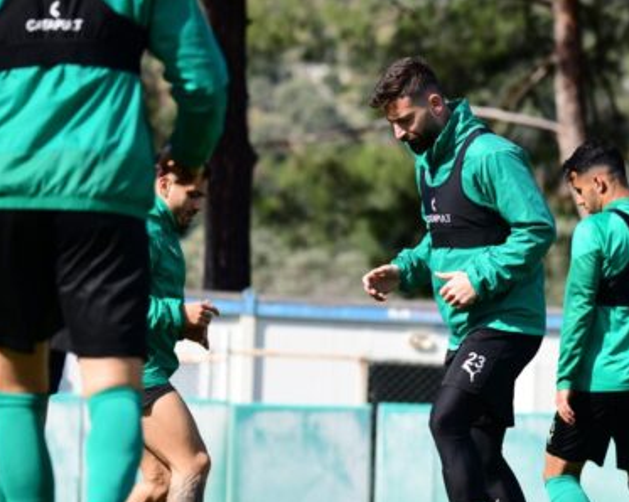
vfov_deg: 4.5
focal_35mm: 343
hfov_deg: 5.6
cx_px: 506
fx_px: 6382
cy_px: 319
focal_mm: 220
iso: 1000
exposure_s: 1/3200
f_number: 5.6
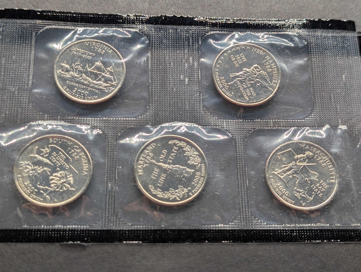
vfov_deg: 29.7
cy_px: 136
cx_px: 180
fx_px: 512
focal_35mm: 49
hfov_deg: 38.9
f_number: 1.68
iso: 67
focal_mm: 6.9
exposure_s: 1/119
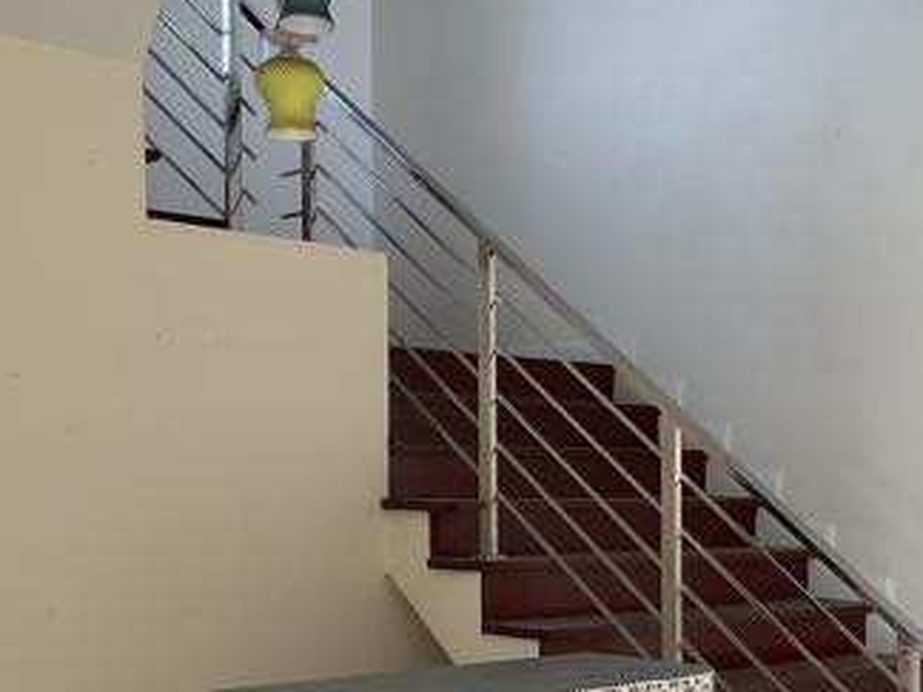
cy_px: 508
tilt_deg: -1.0
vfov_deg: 24.6
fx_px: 1573
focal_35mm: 59
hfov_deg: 32.2
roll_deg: +1.1
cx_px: 664
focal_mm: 3
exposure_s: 1/100
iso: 40
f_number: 1.8
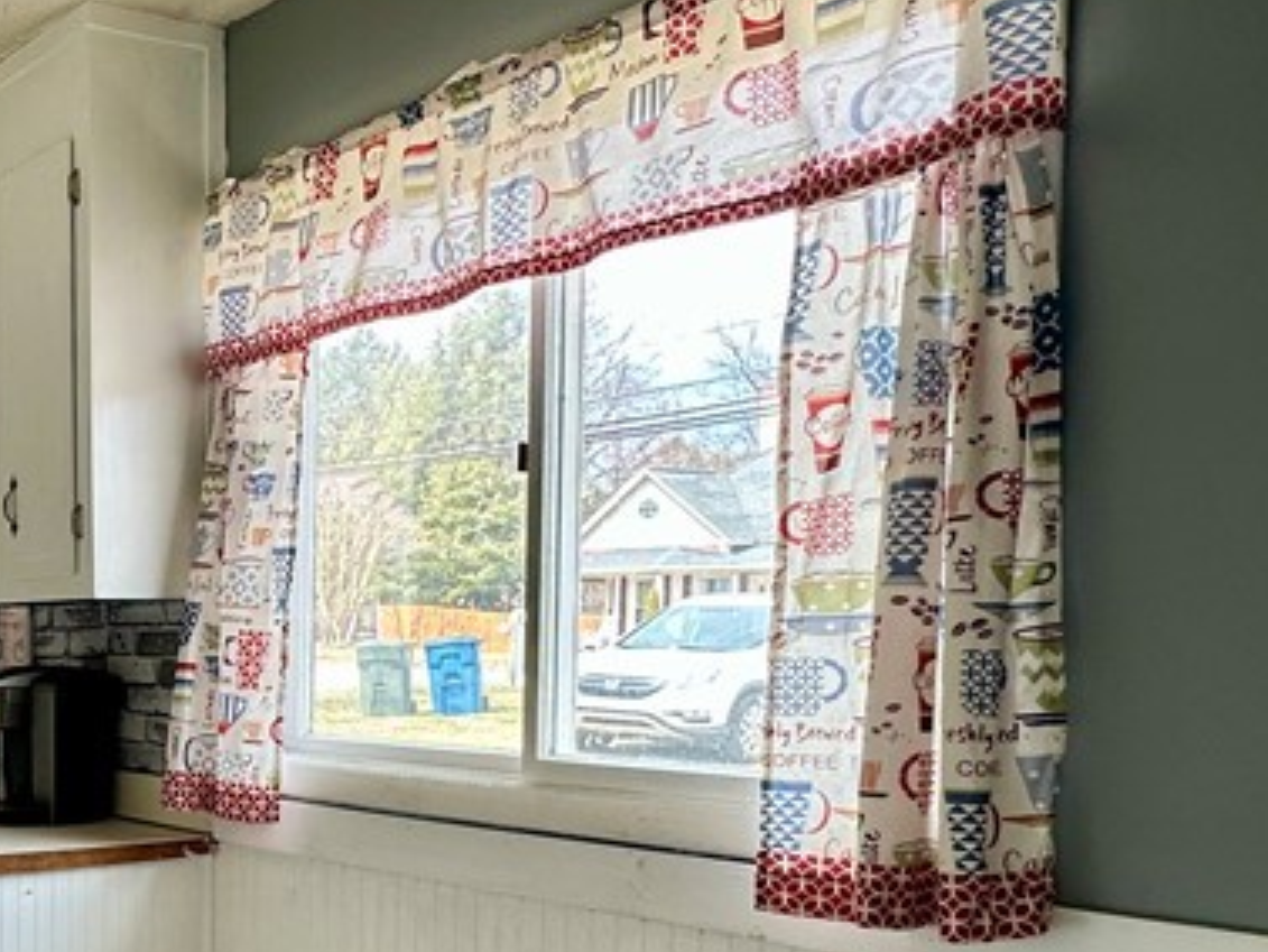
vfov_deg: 36.9
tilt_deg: -3.0
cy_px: 706
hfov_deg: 38.3
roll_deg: -0.2
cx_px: -202
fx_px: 1392
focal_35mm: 38
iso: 40
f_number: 2.2
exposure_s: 1/99
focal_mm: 2.22
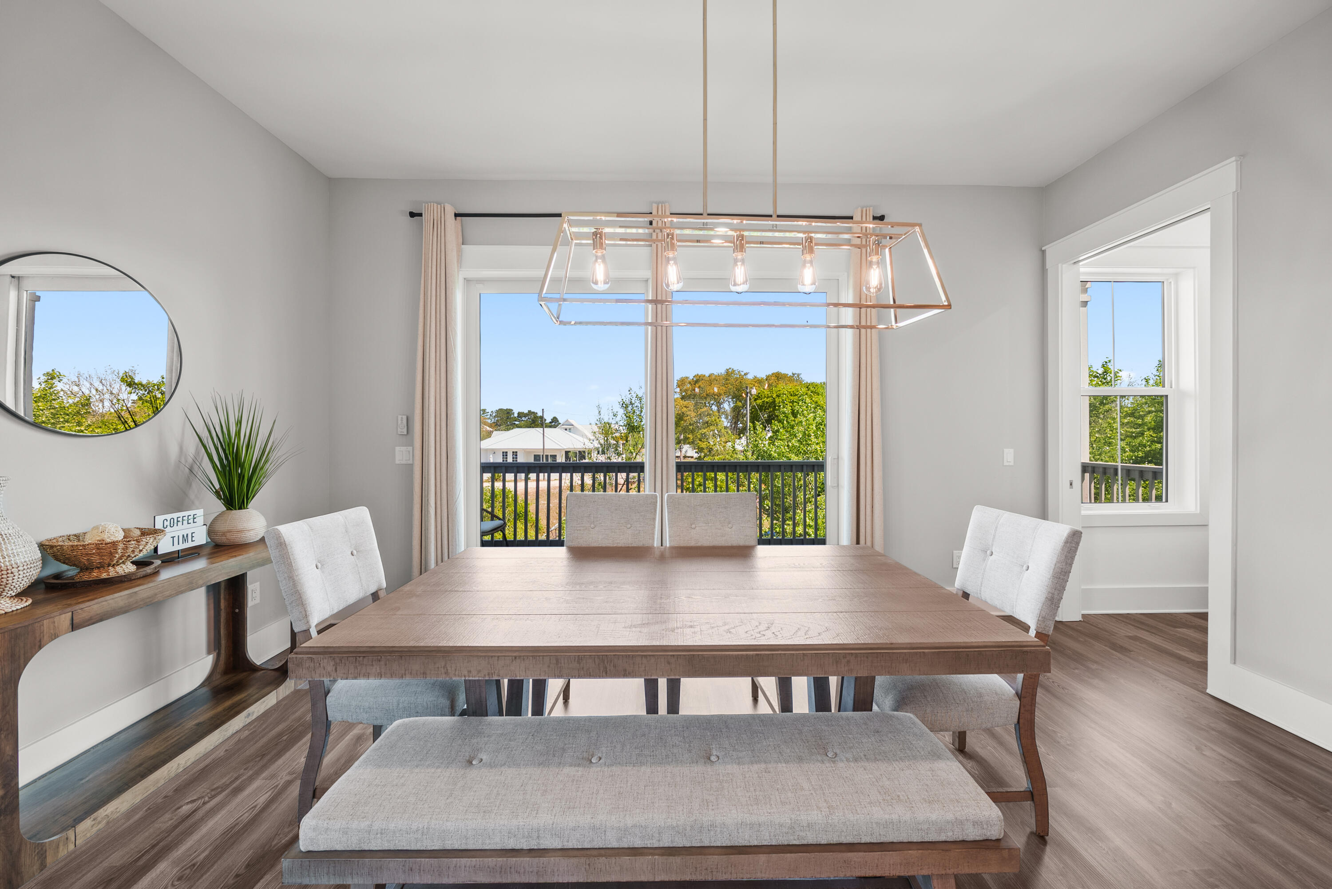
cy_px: 444
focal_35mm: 12
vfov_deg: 90.1
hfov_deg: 112.6
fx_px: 444
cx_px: 666
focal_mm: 12
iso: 125
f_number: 7.1
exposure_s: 1/4
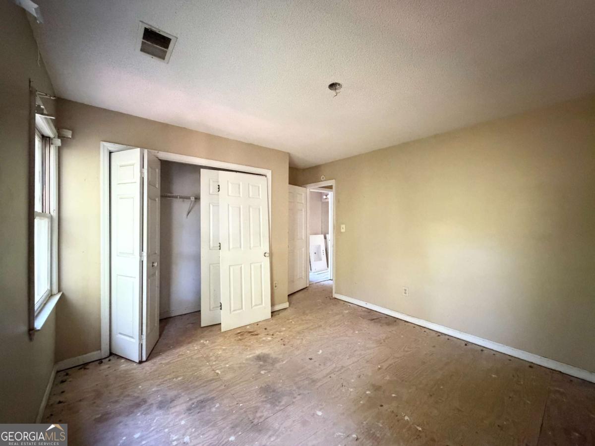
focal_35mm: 14
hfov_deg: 102.1
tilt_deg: -0.6
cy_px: 223
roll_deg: +0.4
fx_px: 241
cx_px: 298
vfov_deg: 85.7
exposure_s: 1/40
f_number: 2.2
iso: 1600
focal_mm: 2.22
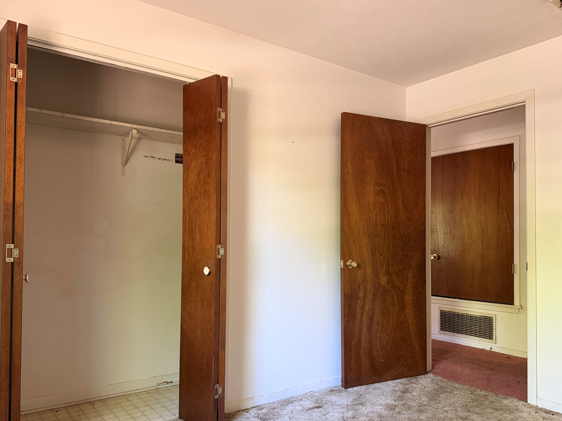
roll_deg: -0.4
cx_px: 274
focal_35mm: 27
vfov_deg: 51.3
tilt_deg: +1.2
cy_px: 231
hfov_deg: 65.3
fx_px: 438
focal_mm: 6.76
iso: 500
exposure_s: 1/60
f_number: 1.78
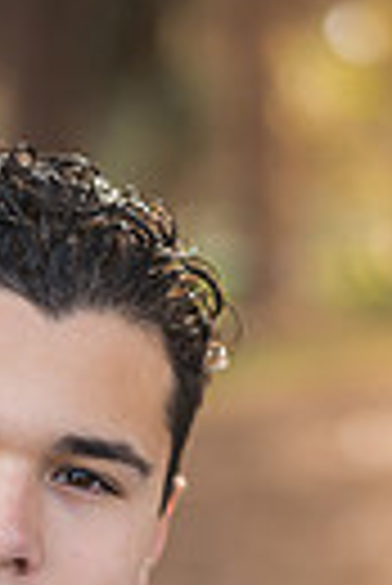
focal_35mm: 173
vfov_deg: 11.5
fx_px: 2818
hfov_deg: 7.9
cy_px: 778
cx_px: -27
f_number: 1.4
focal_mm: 50
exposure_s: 1/2000
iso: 250
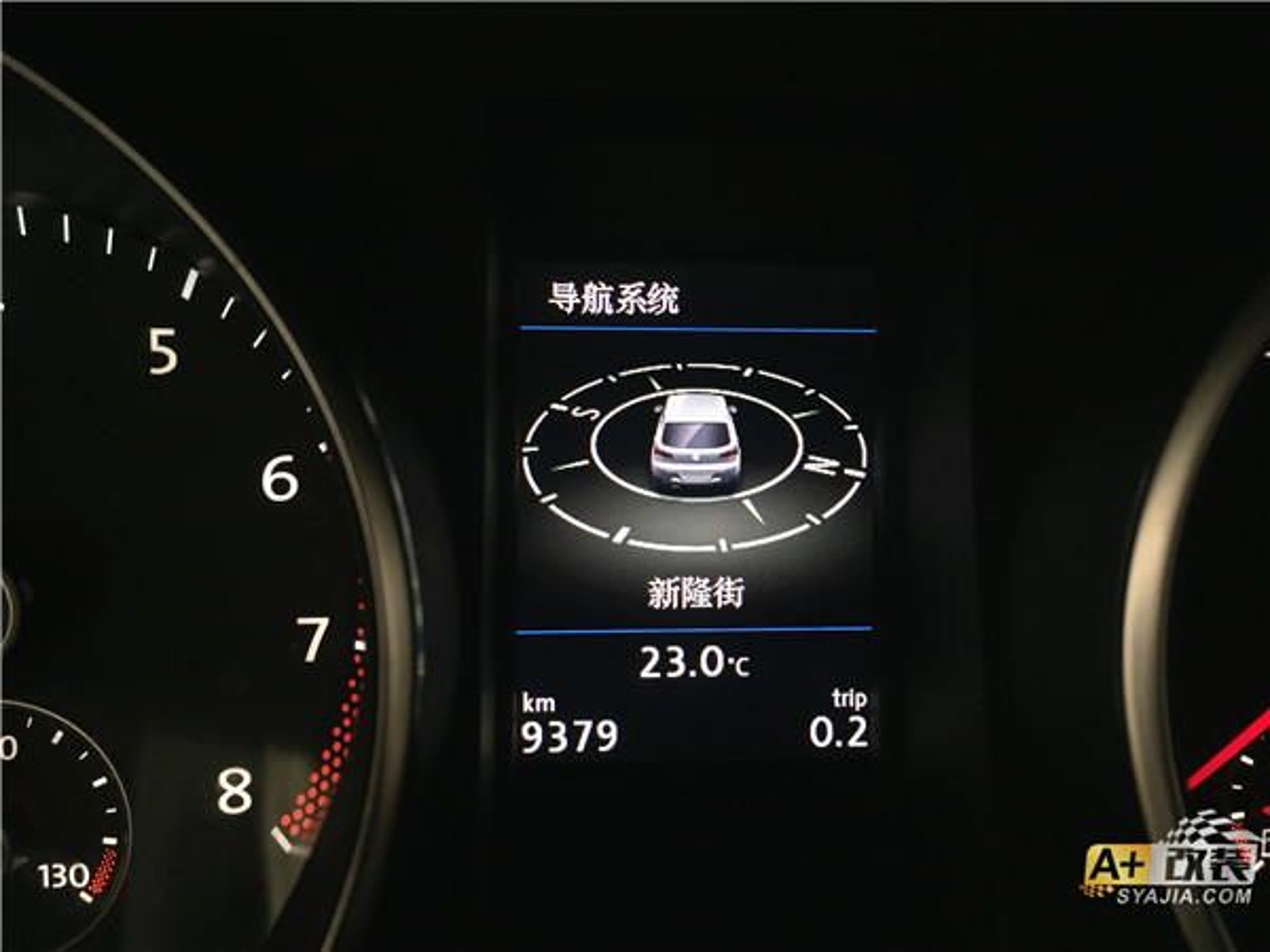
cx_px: 635
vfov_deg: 48.2
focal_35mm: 29
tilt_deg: -24.4
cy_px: 476
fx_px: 1064
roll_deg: -2.6
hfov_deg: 61.7
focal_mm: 4.15
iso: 100
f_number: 2.2
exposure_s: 1/30
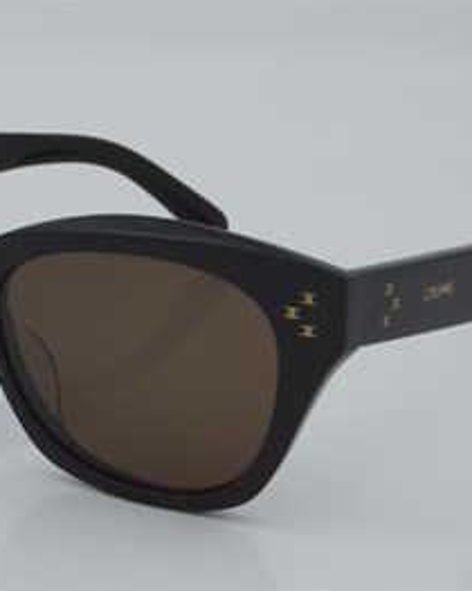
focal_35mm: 107
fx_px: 1871
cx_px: 151
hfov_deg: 14.4
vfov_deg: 18.0
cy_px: 294
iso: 100
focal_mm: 50
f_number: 32
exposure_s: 1/4
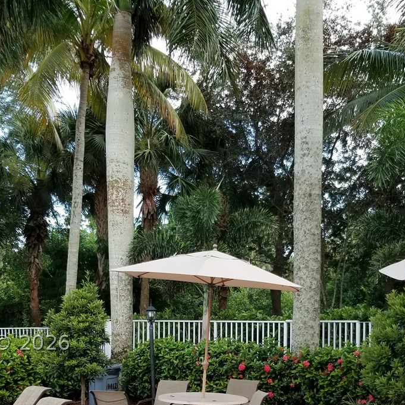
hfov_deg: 31.5
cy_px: 343
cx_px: 252
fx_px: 715
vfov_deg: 30.6
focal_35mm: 54
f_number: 1.7
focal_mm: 4.25
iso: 50
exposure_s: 1/166
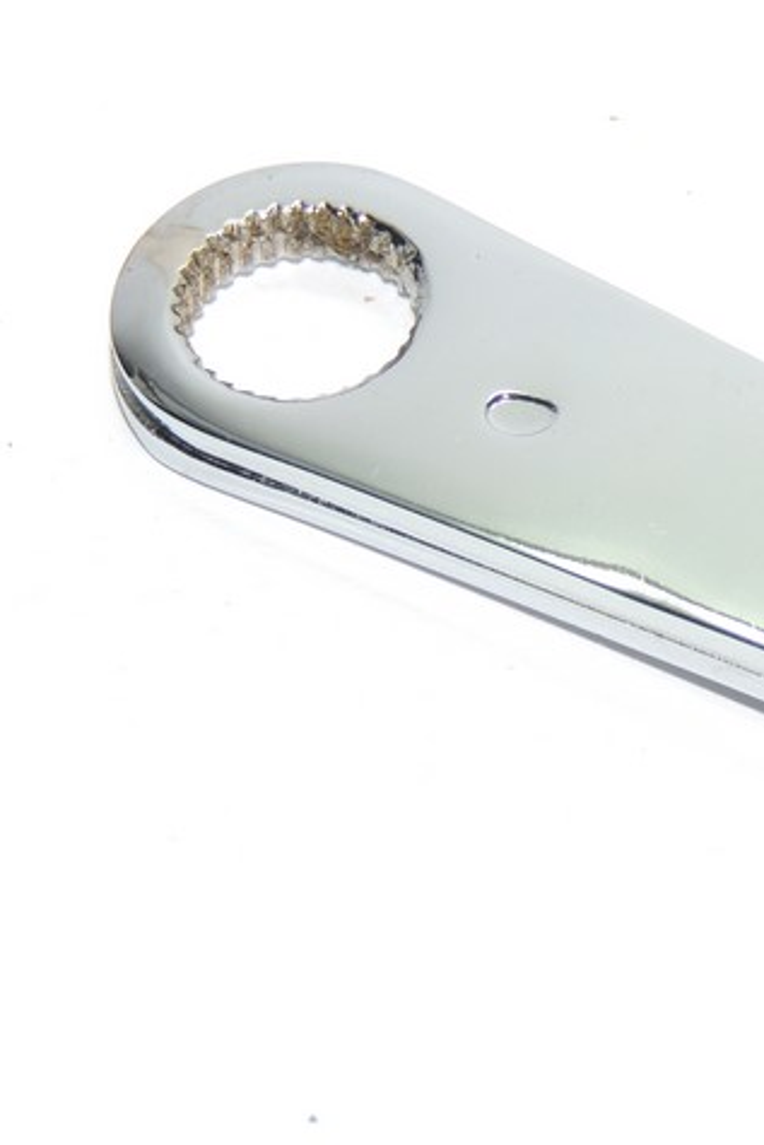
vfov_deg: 19.5
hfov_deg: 12.9
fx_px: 3340
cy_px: 574
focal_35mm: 105
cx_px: 724
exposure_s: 1/80
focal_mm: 13.3
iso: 100
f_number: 3.9
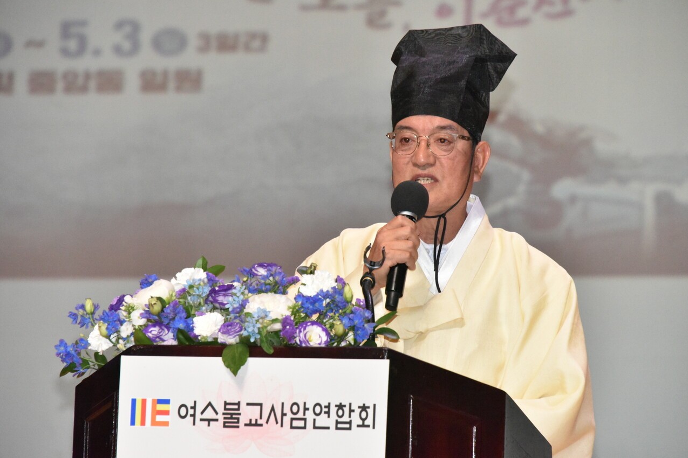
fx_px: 4797
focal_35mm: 251
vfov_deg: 5.5
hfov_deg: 8.2
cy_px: 228
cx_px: 345
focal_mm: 250
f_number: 9
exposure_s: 1/250
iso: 9000
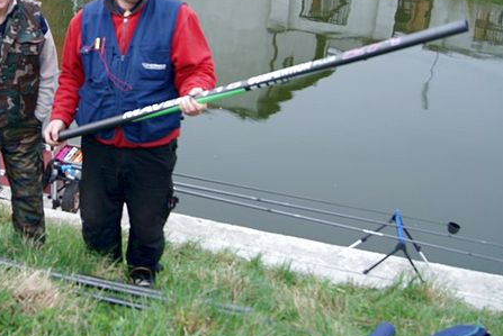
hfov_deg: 33.5
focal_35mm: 57
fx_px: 797
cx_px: 71
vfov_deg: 23.5
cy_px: 69
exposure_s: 1/40
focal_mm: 20
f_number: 4.5
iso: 100
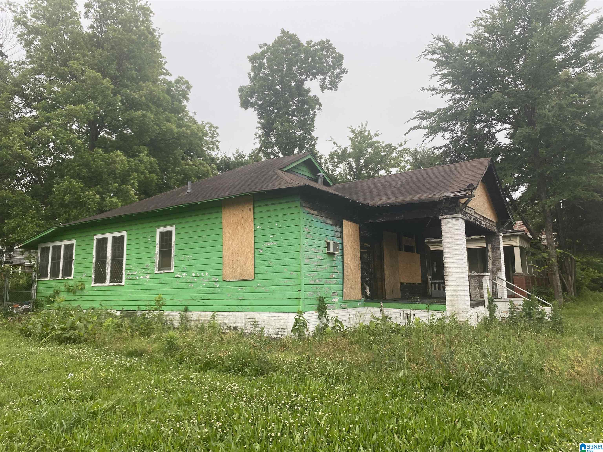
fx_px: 453
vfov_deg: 53.1
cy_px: 226
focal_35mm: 26
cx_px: 302
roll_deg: +1.6
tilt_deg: +10.3
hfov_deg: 67.3
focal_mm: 4.25
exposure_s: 1/213
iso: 32
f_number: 1.8
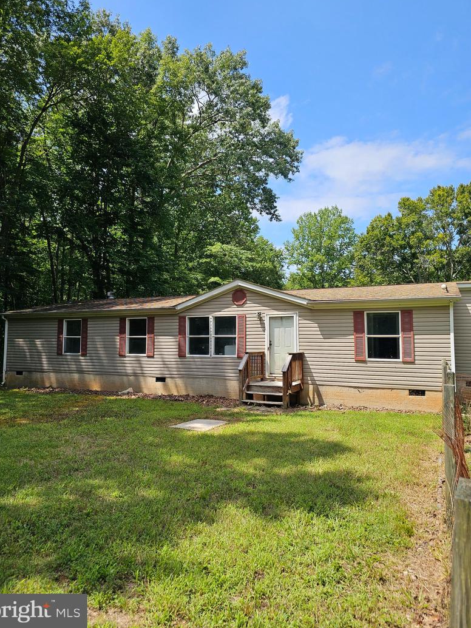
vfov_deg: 71.6
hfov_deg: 56.8
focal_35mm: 24
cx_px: 226
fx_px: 435
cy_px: 301
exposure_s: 1/565
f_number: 1.7
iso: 10
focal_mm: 6.3
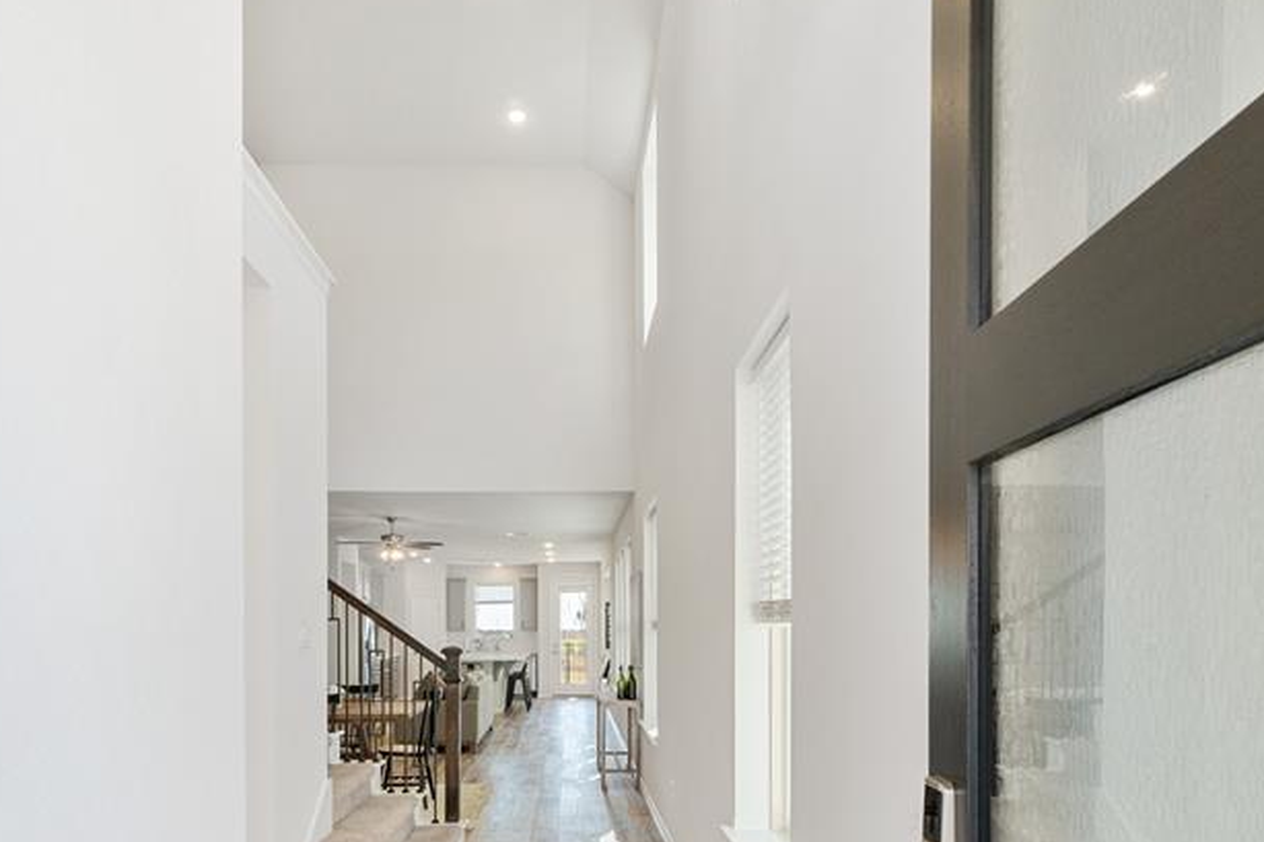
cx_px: 595
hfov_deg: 71.5
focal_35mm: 25
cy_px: 642
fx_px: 877
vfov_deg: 49.0
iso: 200
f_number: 9
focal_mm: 10
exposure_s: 1/13
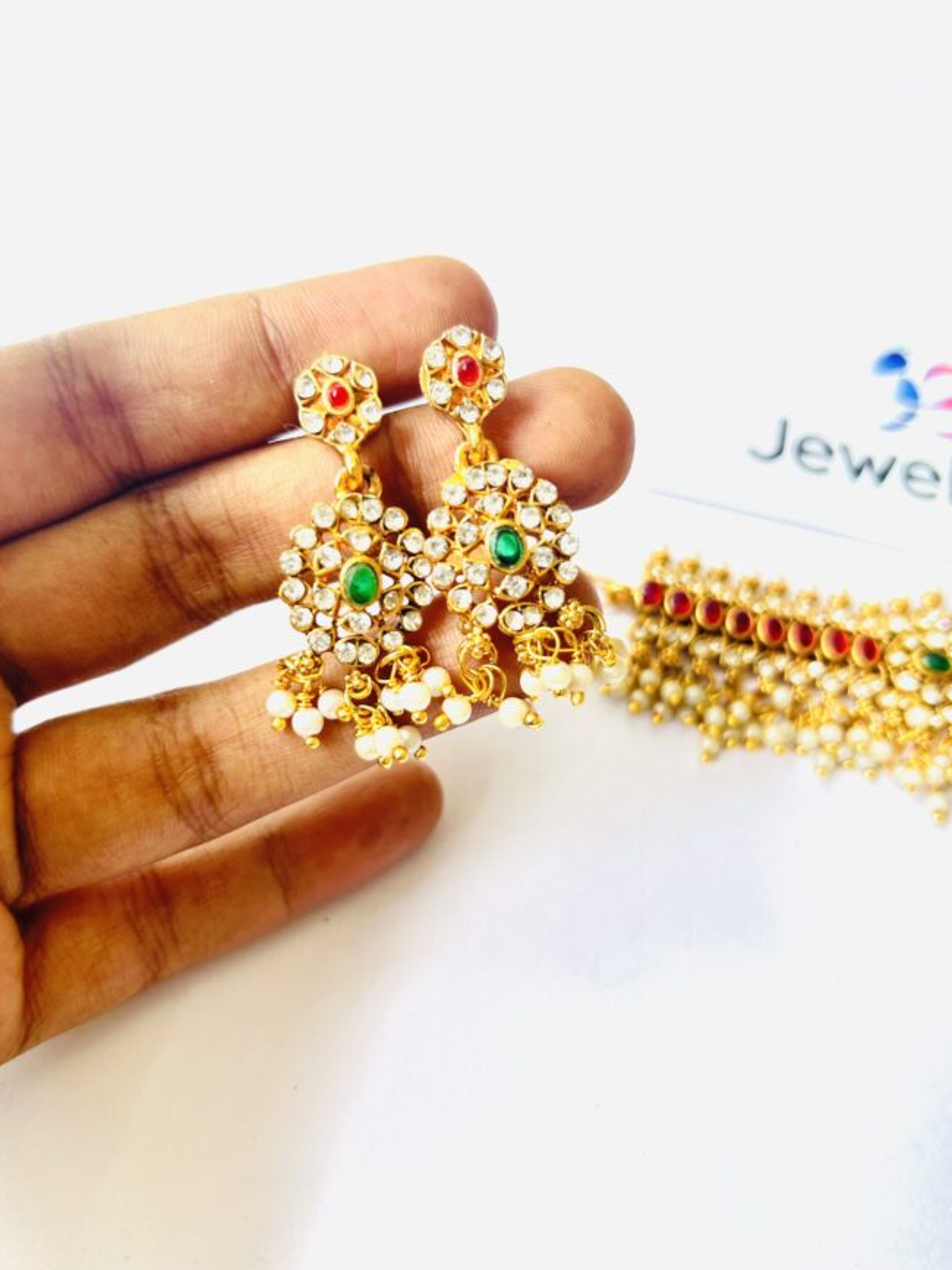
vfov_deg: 65.3
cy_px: 631
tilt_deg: -65.8
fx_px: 990
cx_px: 478
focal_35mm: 27
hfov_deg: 51.3
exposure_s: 1/100
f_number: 1.5
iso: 50
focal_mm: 5.7
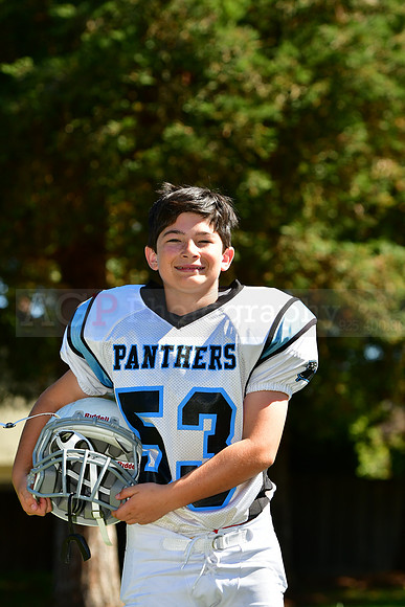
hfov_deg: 8.3
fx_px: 2782
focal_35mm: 165
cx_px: 202
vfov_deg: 12.4
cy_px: 304
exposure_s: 1/2000
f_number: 4.5
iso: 400
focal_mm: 110
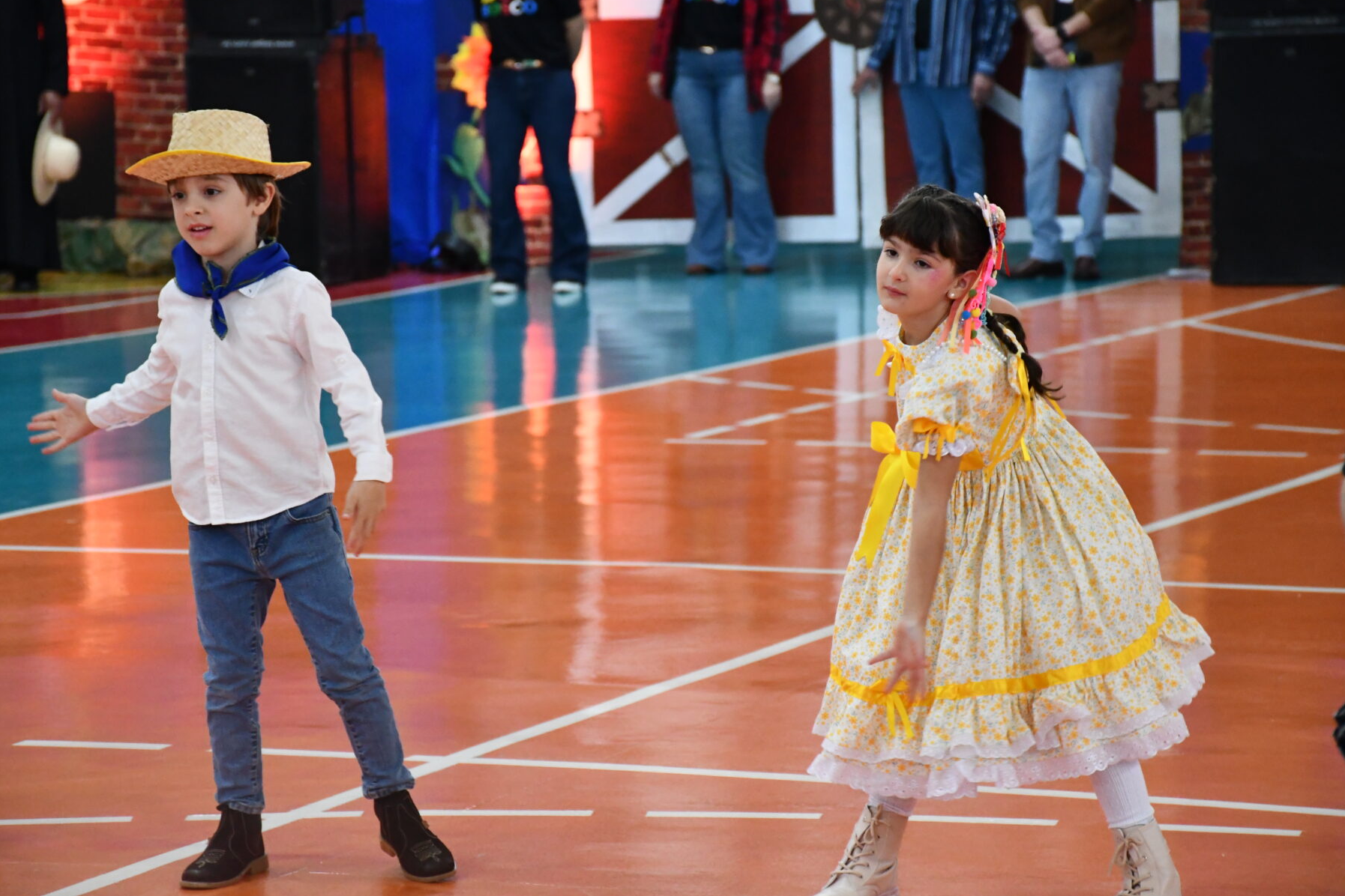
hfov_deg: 13.5
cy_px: 421
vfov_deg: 9.0
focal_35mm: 152
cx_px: 646
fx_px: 5678
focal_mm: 95
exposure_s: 1/200
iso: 3200
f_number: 5.3
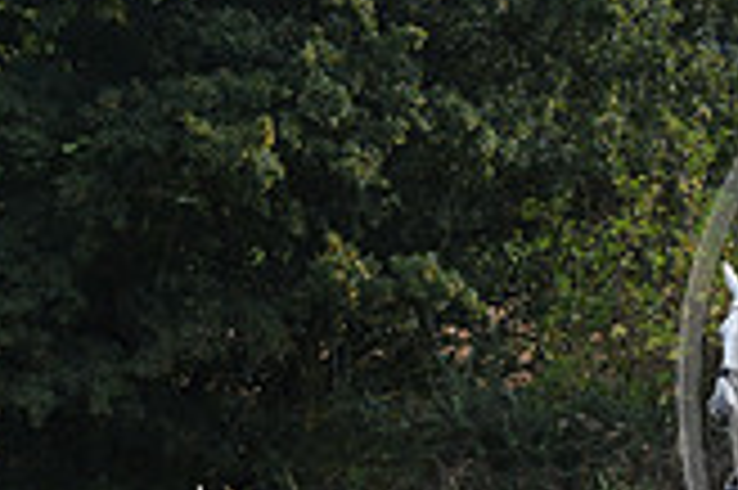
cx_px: 1094
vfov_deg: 3.2
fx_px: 8704
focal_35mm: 425
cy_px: 328
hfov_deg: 4.8
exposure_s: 1/800
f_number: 5
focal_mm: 120
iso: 450
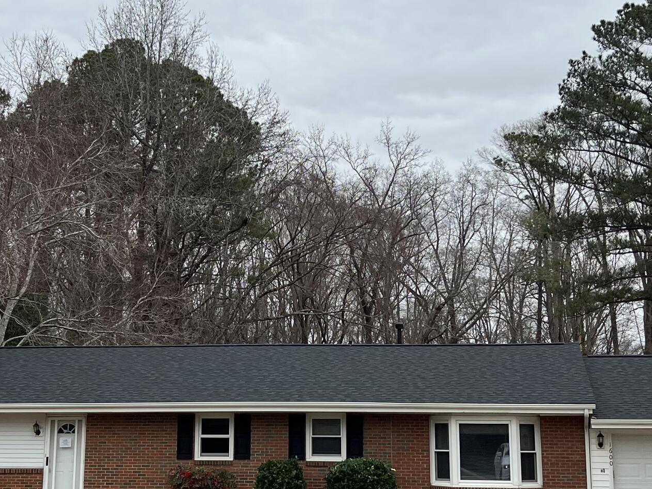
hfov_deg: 31.2
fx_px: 1168
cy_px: 226
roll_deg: -0.9
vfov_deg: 23.7
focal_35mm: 62
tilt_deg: +10.1
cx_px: 295
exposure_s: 1/4115
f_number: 1.5
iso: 50
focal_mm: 5.7
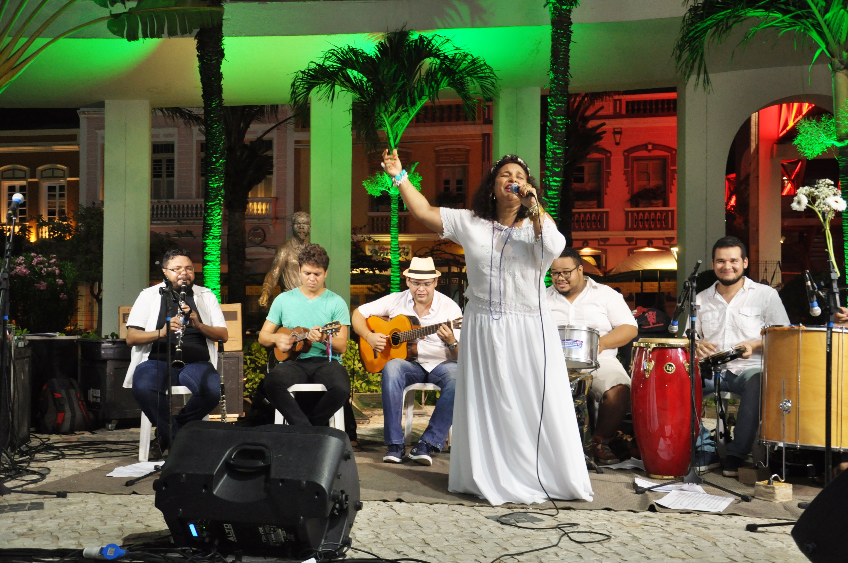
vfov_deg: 34.1
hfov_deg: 49.6
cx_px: 424
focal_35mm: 39
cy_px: 282
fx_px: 918
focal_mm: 26
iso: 800
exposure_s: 1/45
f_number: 4
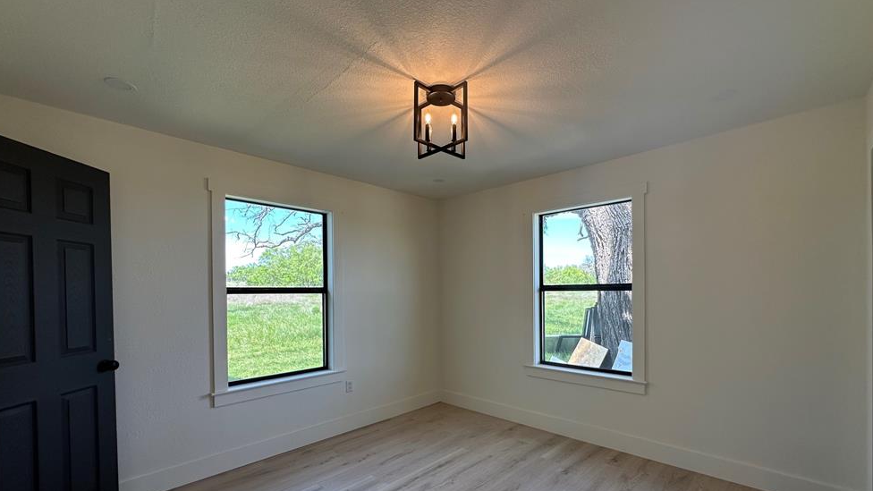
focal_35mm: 16
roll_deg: +0.5
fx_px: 370
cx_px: 447
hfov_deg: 99.4
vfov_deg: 66.4
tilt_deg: -0.5
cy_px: 295
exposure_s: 1/120
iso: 50
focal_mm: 2.22
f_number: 2.2
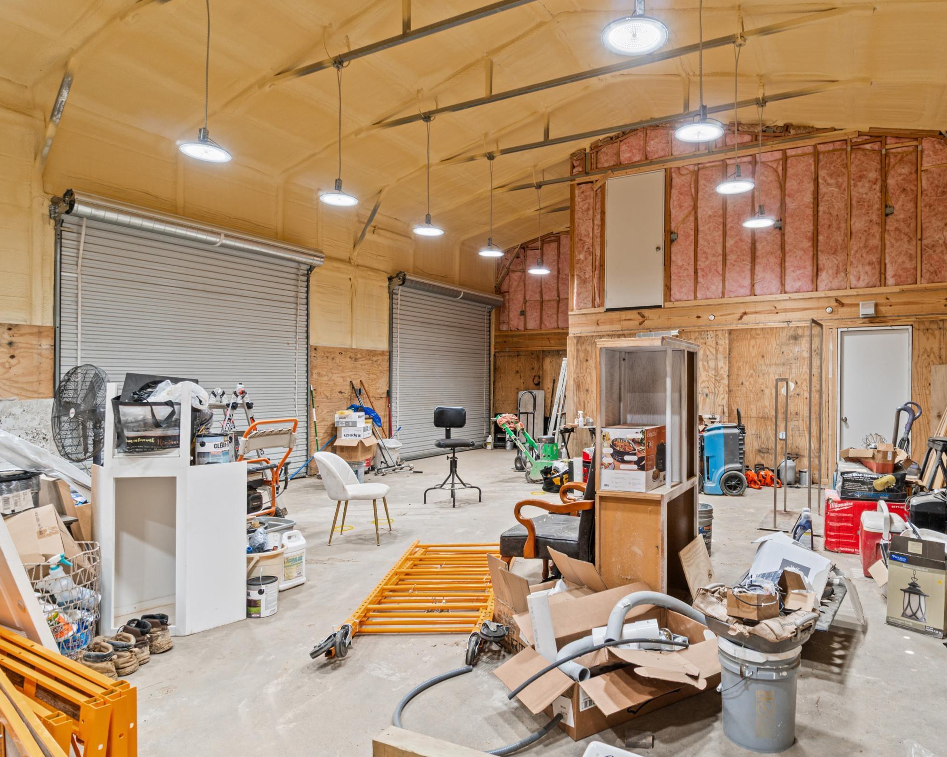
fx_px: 589
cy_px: 381
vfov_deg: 65.5
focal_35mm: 21
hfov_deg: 76.5
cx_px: 579
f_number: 9
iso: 250
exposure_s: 1/6
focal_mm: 12
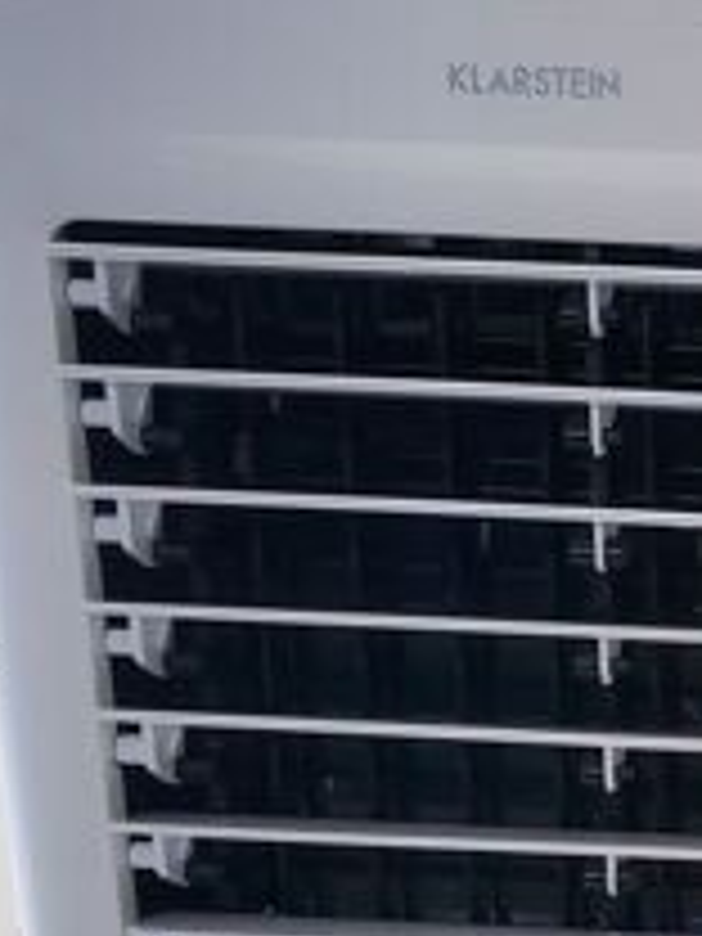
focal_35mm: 80
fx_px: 2163
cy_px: 747
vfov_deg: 24.0
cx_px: 981
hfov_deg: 17.0
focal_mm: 4.3
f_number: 2.4
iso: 250
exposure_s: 1/40
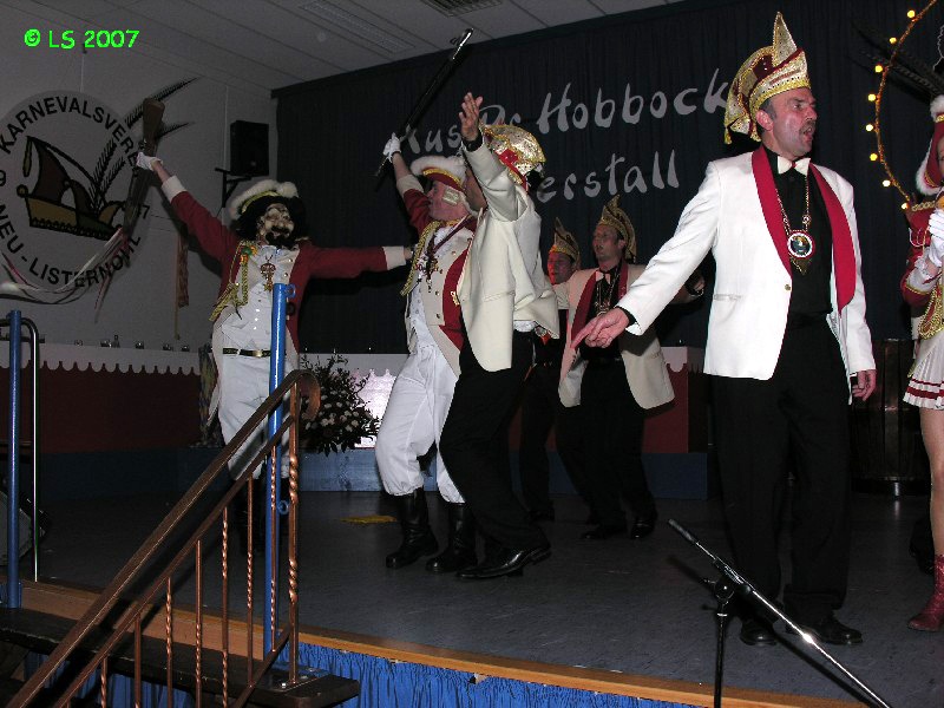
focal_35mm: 35
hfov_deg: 52.6
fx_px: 954
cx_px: 472
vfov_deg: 40.7
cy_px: 354
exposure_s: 1/60.1
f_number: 4
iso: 50
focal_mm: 8.9
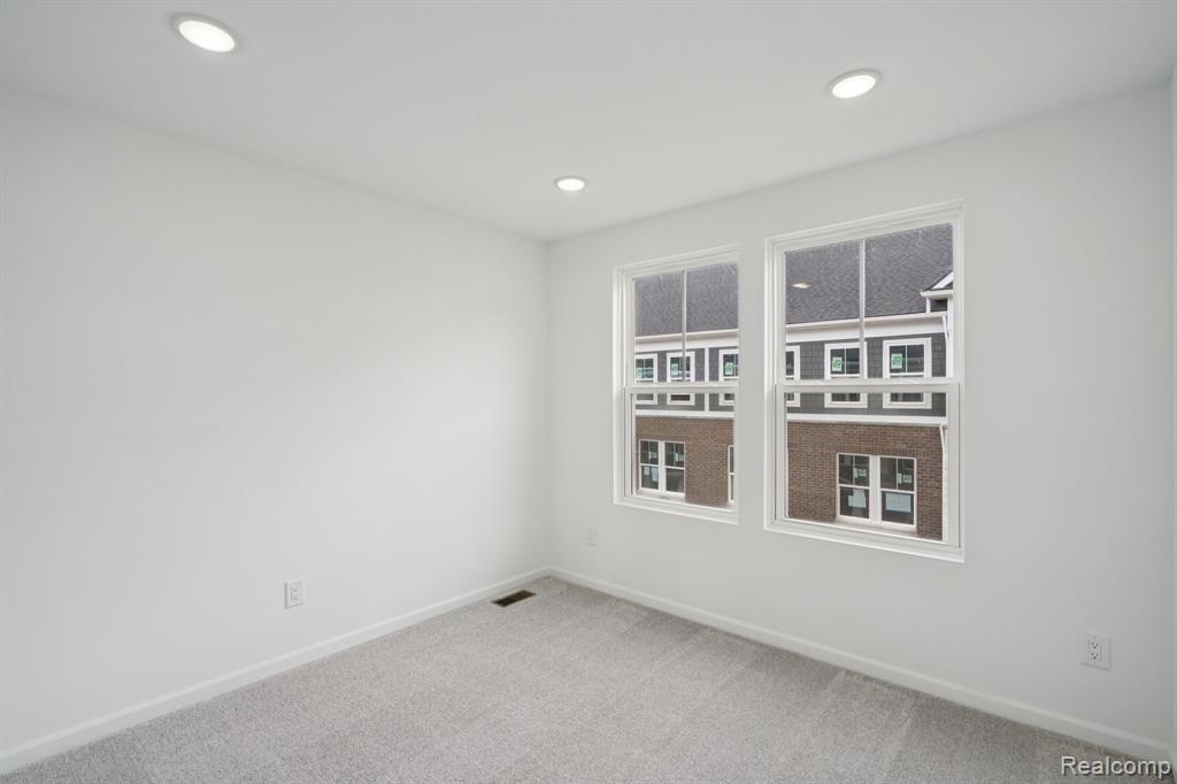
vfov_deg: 73.7
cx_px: 588
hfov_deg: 96.8
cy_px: 392
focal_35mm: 16
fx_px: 523
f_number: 8
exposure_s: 1/125
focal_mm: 16
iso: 400
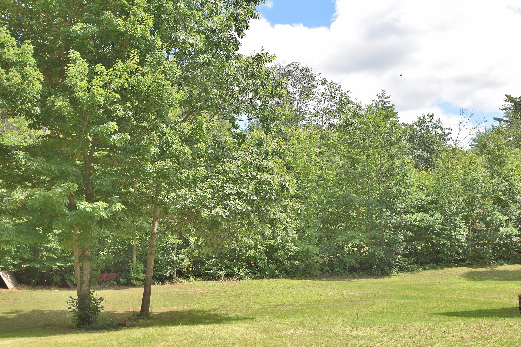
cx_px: 260
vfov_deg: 36.9
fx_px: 521
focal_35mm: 36
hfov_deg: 53.1
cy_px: 174
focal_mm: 24
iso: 100
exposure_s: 1/160
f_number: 6.3
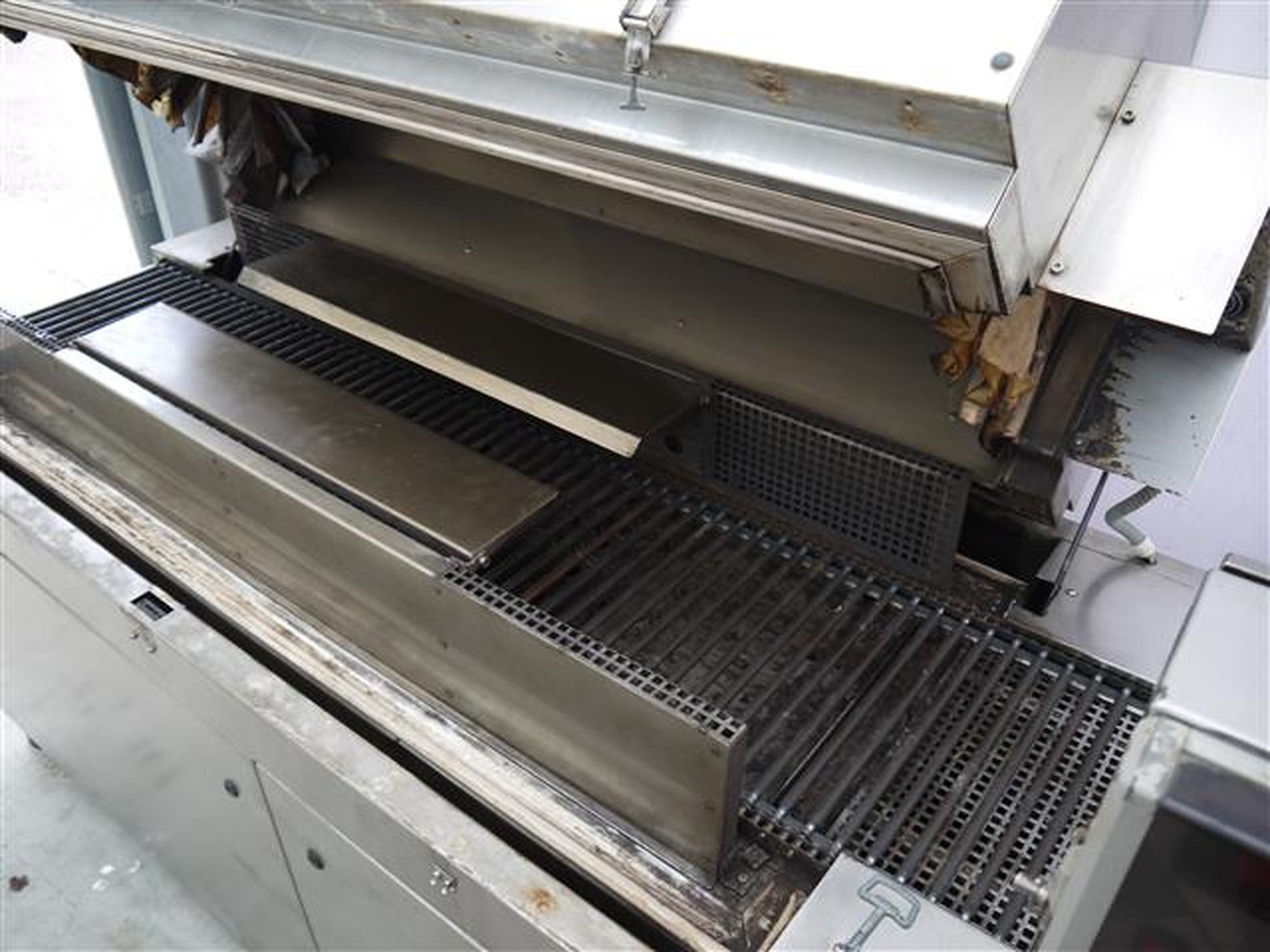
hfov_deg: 63.4
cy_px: 476
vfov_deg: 49.7
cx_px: 635
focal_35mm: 28
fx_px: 1027
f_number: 3.5
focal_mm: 14
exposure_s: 1/60
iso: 160
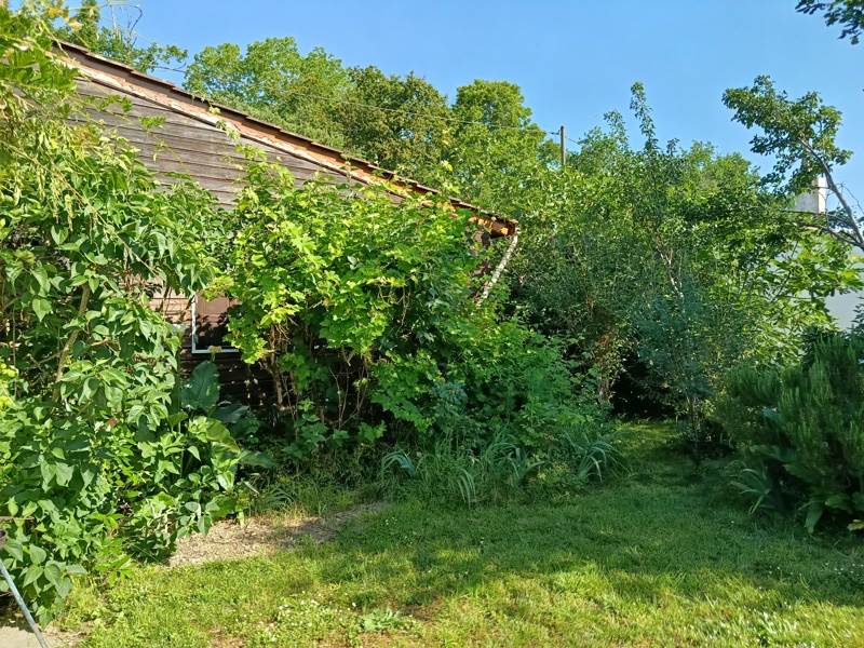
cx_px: 432
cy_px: 324
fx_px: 599
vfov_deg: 56.8
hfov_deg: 71.6
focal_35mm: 24
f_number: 1.7
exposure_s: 1/216
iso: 50
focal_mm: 5.24
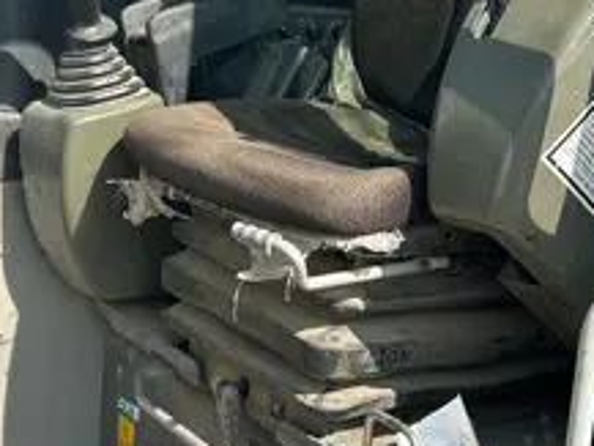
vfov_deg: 22.2
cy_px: 171
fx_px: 1133
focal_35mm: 66
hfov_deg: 29.4
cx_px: 290
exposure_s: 1/2404
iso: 50
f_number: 1.5
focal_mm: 5.7
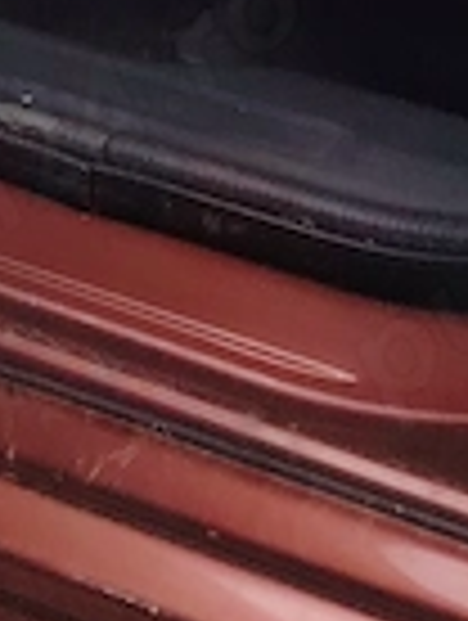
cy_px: -1044
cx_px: 324
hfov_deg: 10.7
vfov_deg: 11.0
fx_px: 2498
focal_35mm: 139
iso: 122
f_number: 1.75
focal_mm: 5.25
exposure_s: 1/100
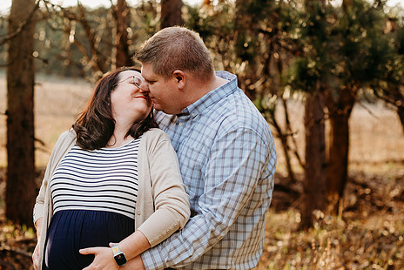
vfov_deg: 11.4
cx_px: 128
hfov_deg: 17.0
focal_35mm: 120
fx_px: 1347
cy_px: 136
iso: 200
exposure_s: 1/200
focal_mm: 85
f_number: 4
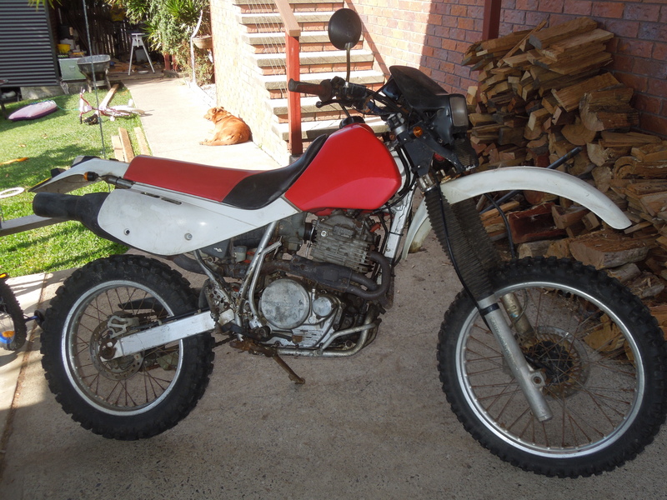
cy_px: 250
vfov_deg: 45.4
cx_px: 334
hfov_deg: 58.4
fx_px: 597
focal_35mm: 31
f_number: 3.6
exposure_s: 1/200
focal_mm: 5.6
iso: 100
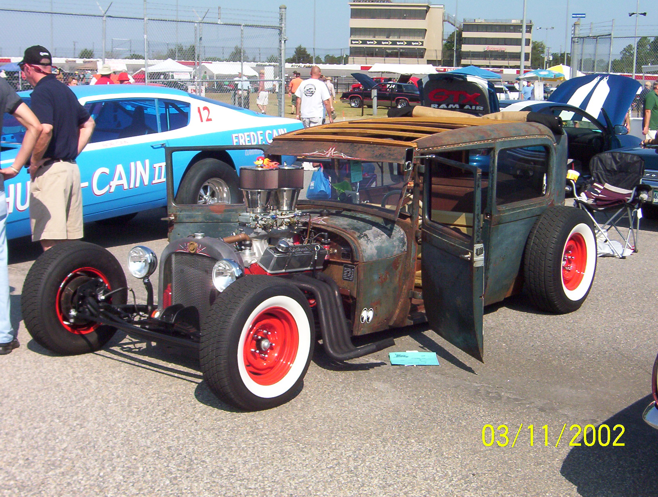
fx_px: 972
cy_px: 248
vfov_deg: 28.7
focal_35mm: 51
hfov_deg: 37.4
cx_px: 329
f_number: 5.97
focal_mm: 7.88
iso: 100
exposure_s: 1/563
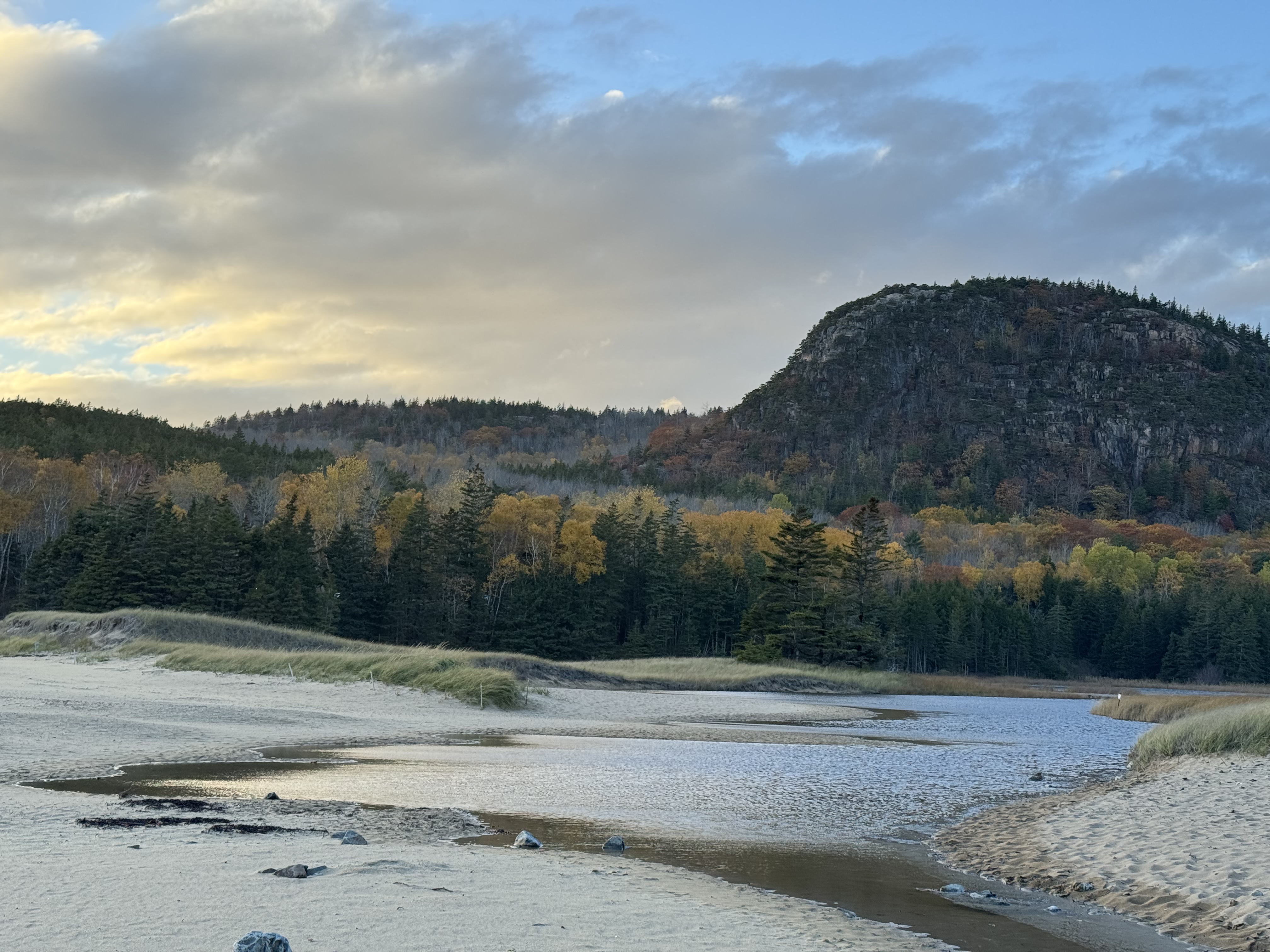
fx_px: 1761
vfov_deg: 30.3
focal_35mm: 48
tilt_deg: +5.0
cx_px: 635
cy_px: 476
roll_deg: -2.3
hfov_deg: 39.7
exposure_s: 1/774
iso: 64
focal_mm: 6.76
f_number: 1.78
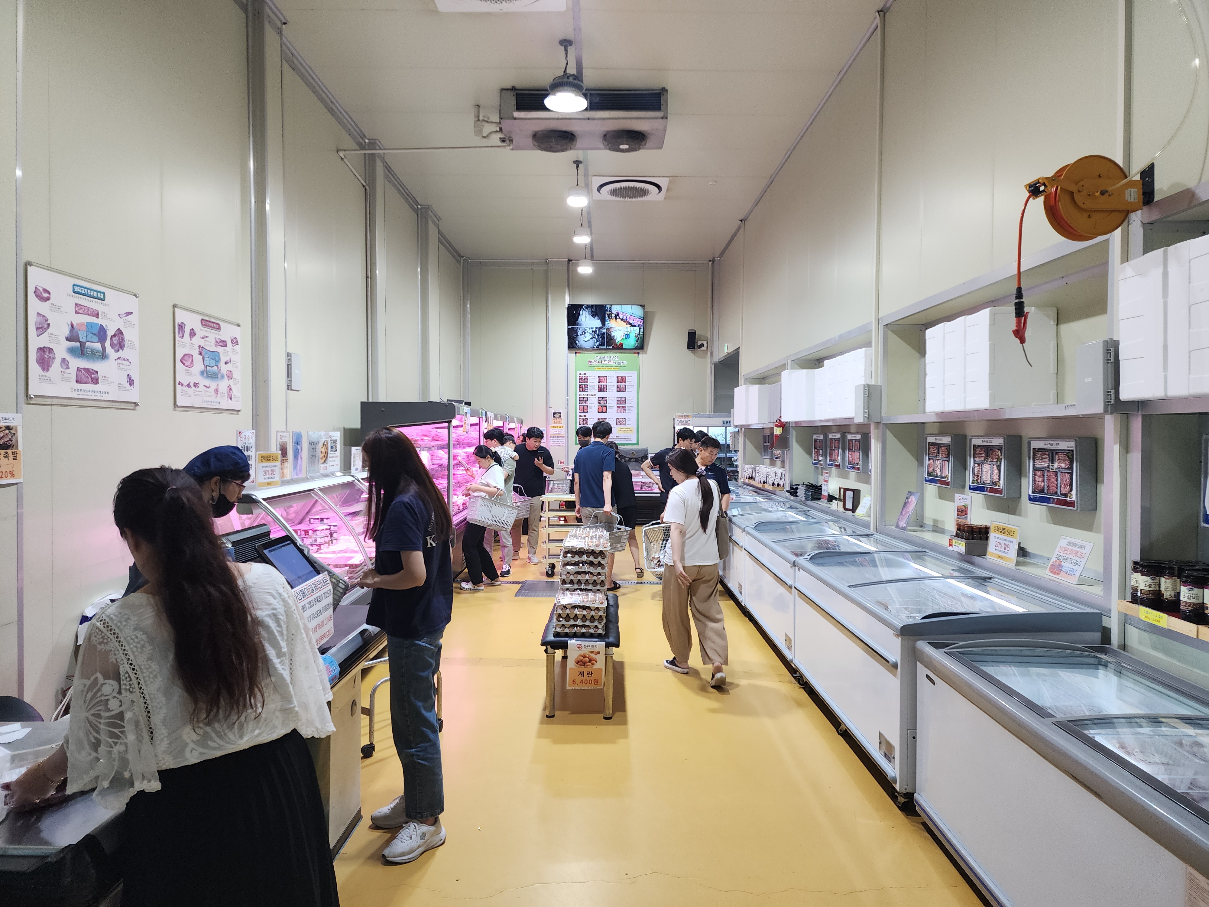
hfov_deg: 73.9
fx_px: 803
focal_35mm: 23
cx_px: 604
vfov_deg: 58.9
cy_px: 454
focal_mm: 6.4
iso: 160
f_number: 1.8
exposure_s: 1/120
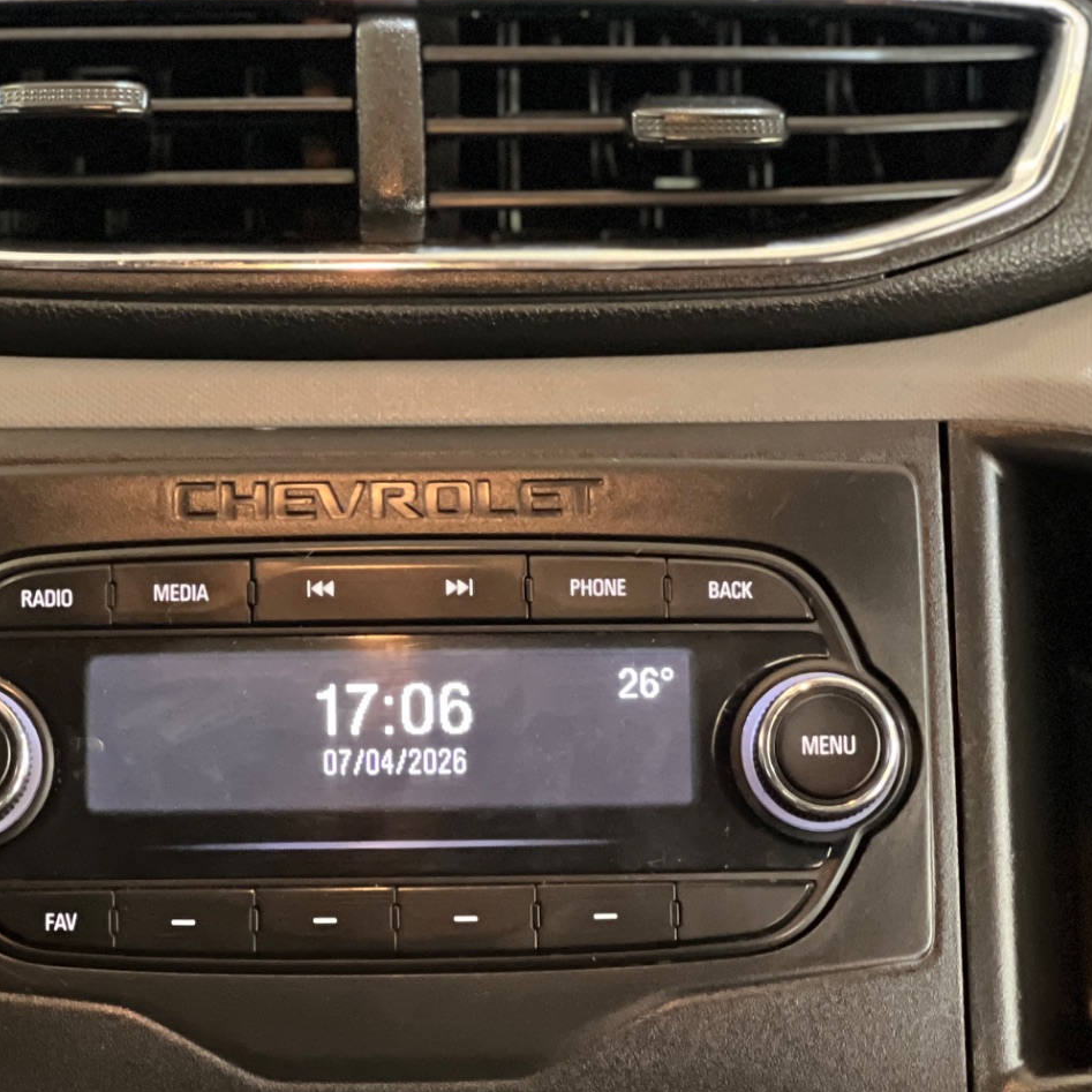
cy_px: 485
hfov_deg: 12.6
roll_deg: -0.2
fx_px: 4925
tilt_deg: -16.9
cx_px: 404
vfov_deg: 12.6
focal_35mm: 138
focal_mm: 9
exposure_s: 1/15
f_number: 2.8
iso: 800
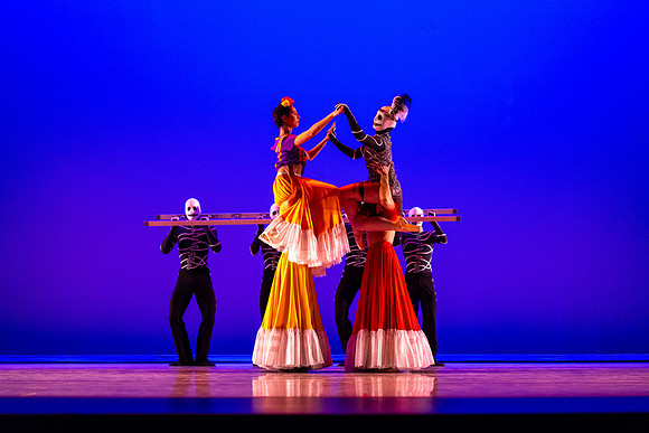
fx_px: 992
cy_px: 216
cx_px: 324
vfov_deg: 24.6
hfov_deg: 36.2
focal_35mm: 55
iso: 1250
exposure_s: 1/200
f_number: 1.8
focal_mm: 55
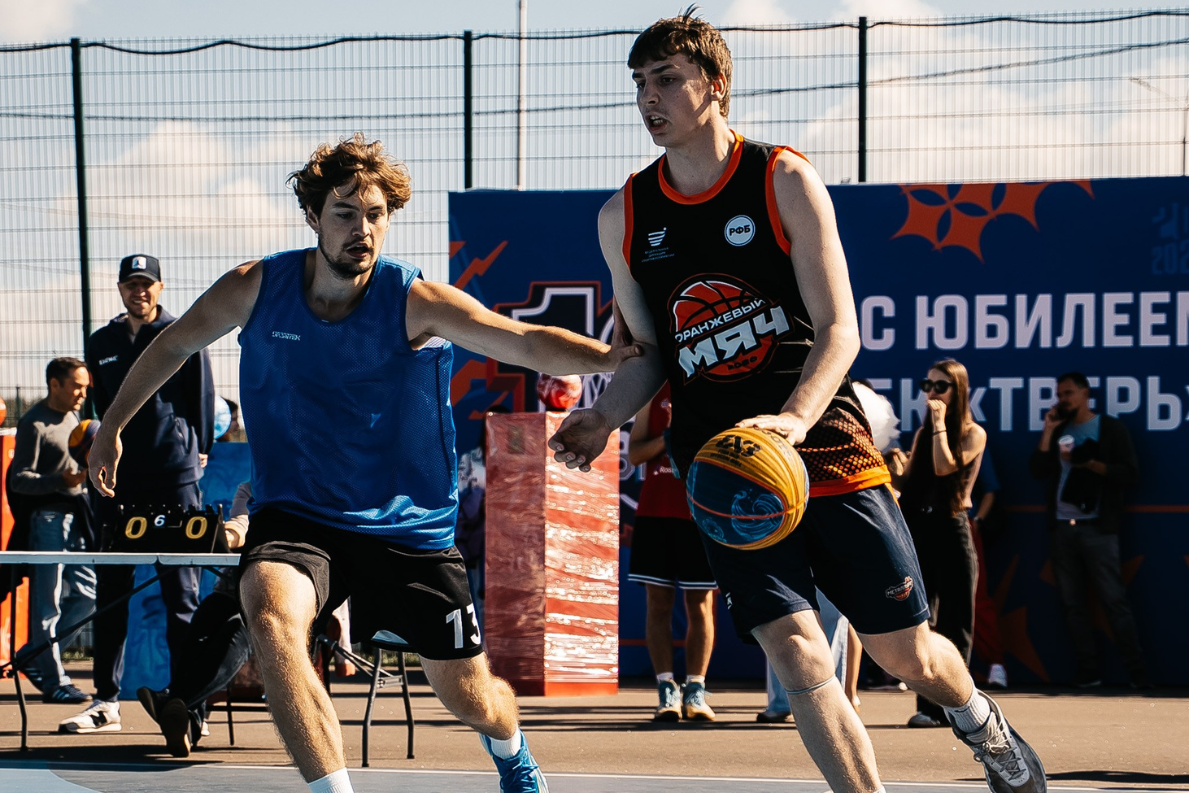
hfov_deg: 19.6
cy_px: 437
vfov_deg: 13.2
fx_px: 3435
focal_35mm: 104
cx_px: 429
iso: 100
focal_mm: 53
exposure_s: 1/1600
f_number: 3.5
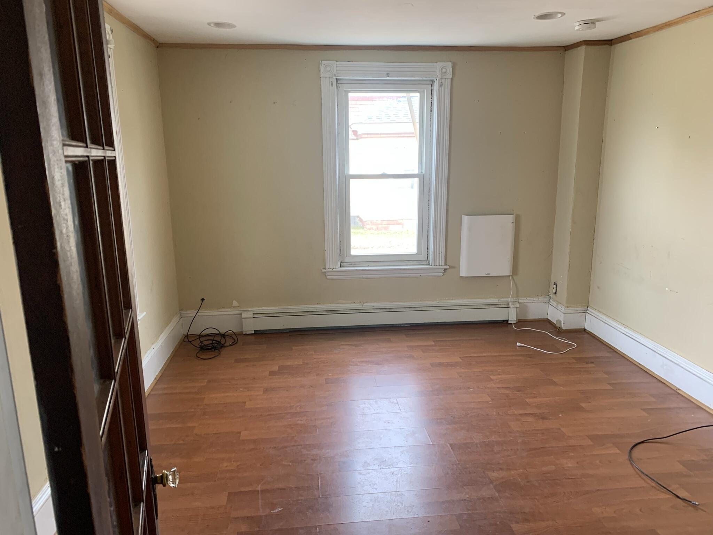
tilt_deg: -12.8
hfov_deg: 67.3
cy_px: 268
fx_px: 536
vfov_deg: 53.1
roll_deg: +1.0
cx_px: 356
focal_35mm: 26
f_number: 1.8
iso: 100
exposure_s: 1/78
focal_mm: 4.25
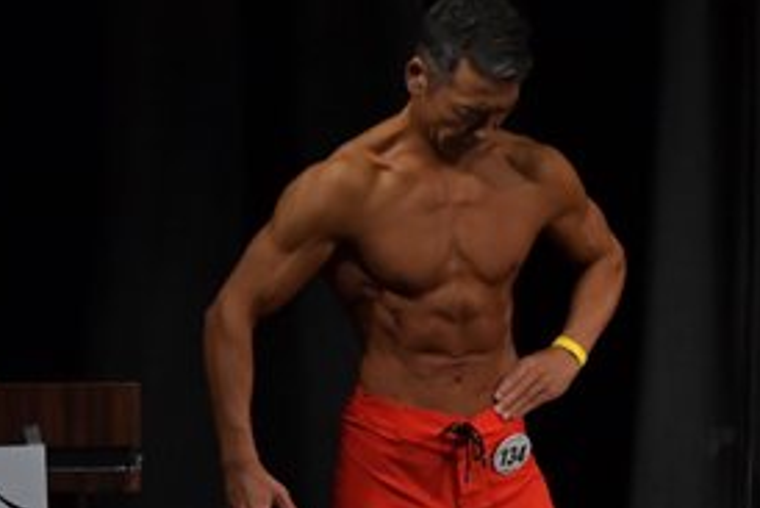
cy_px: 400
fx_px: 14320
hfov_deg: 3.0
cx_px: 772
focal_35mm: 678
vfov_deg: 2.0
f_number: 5.6
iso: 3200
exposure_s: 1/400
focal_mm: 160
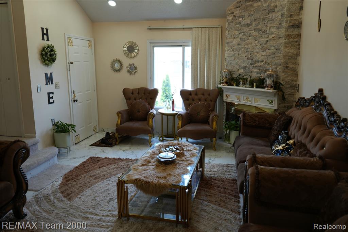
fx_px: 271
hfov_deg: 65.5
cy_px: 116
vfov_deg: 46.4
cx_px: 174
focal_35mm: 28
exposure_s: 1/160
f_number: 4
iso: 500
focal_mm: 28
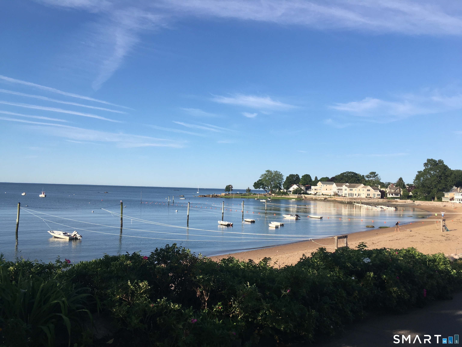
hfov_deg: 61.7
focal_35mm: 29
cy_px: 174
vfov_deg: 48.2
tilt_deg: +0.7
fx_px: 387
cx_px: 231
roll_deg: -1.6
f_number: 2.2
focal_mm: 4.15
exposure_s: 1/1570
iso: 25
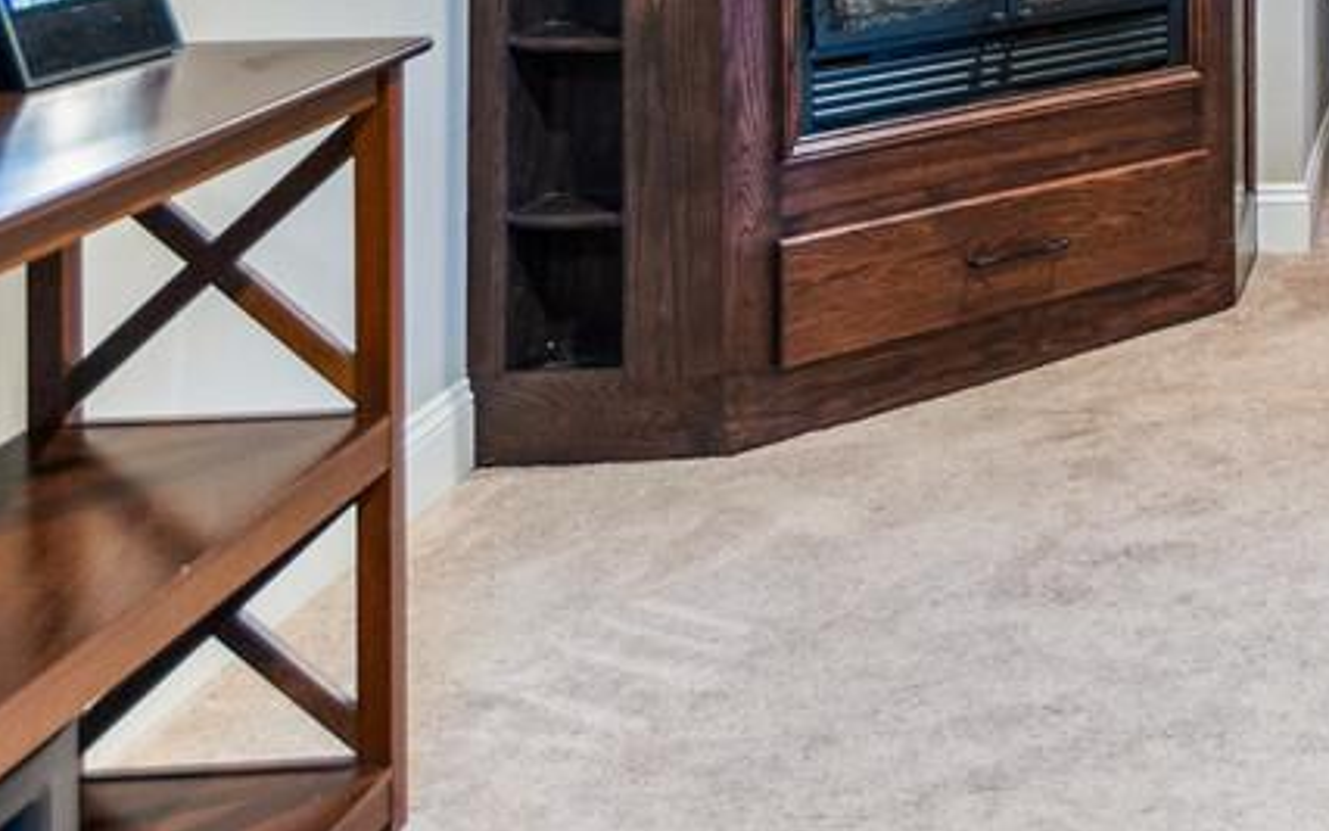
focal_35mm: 61
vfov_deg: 19.1
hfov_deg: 28.4
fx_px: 2210
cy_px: -349
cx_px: 1665
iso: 320
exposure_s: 1/6
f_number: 9
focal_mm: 16
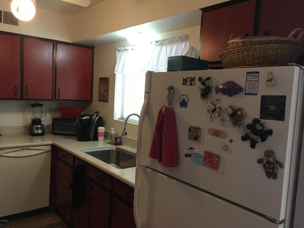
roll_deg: -3.4
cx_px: 152
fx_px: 255
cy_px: 114
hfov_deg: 61.7
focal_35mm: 29
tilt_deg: -4.6
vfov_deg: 48.2
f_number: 2.2
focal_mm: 4.15
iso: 80
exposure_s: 1/30
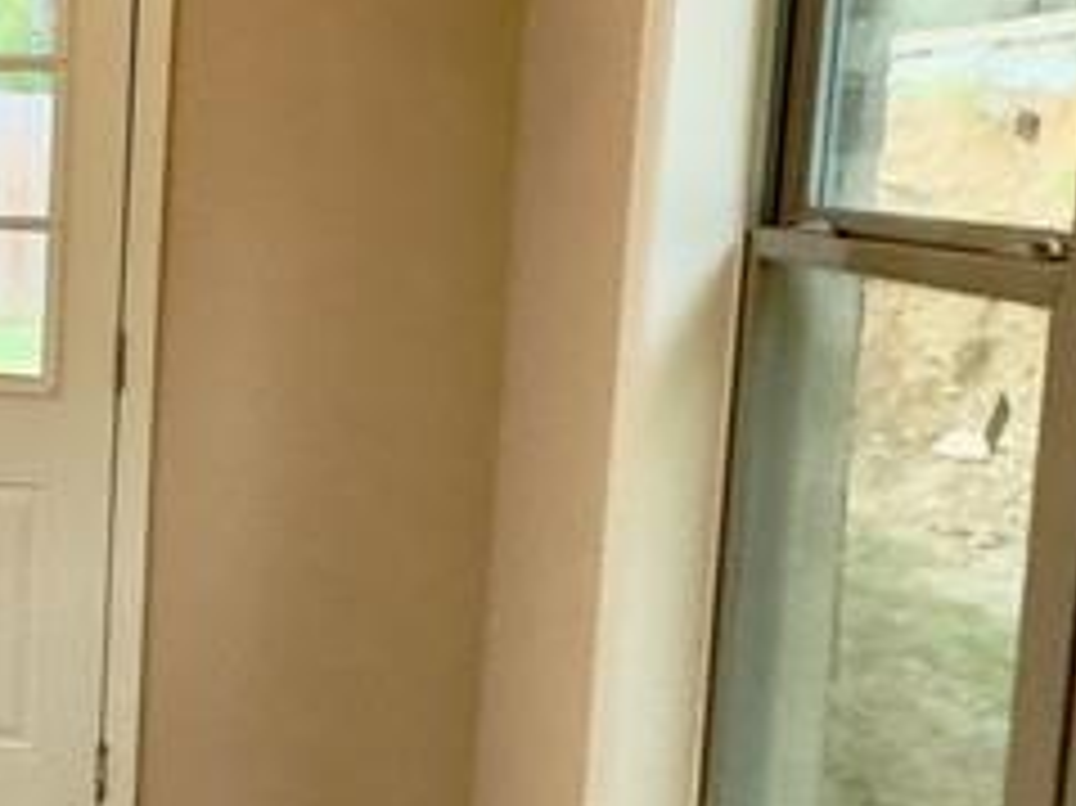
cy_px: 315
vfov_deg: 24.3
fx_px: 1864
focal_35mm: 60
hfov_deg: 25.1
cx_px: -509
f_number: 2.2
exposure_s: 1/120
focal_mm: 2.22
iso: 250
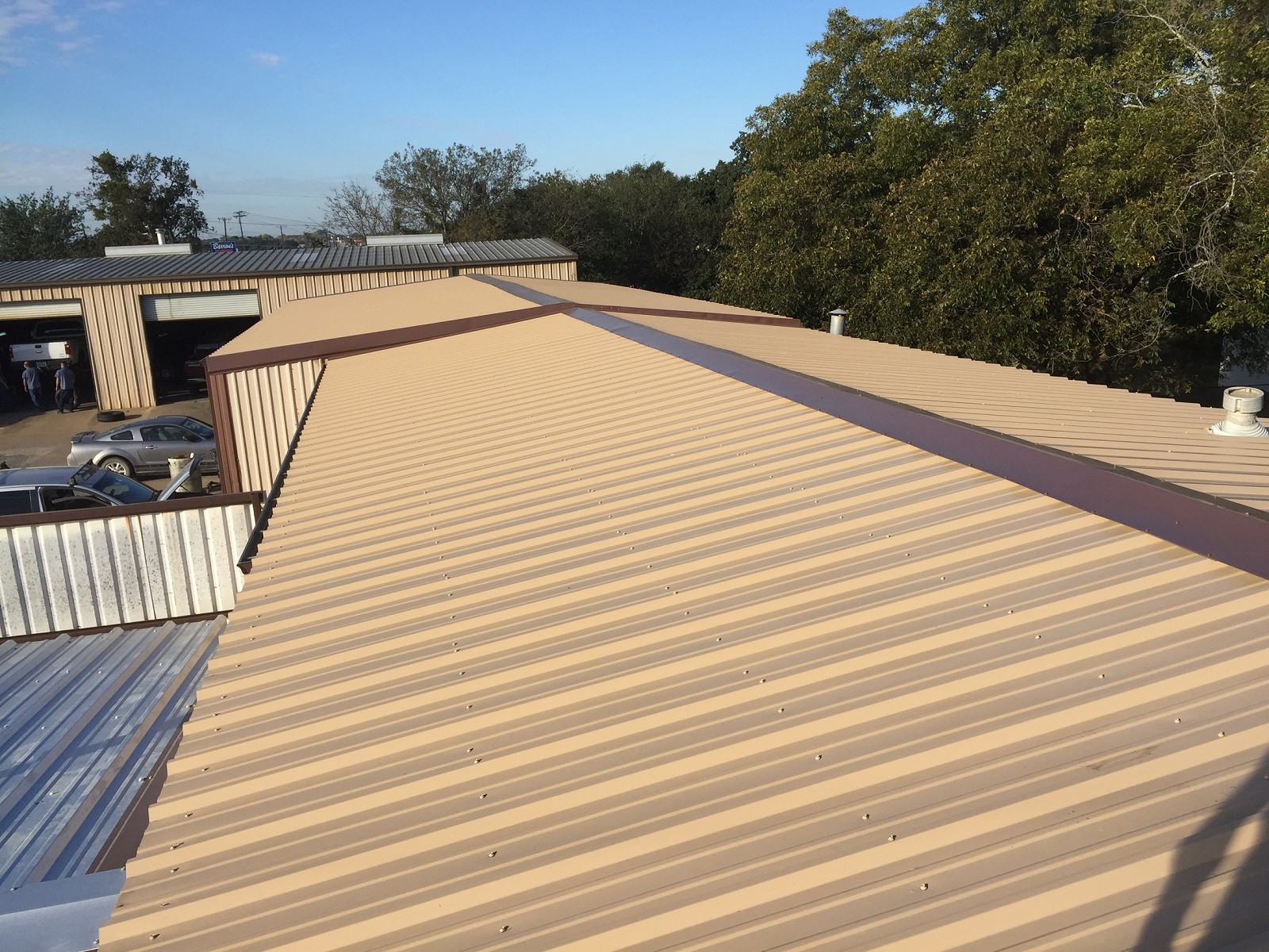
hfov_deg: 61.7
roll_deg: +2.5
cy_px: 476
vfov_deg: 48.2
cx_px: 634
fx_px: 1063
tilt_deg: -12.6
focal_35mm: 29
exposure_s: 1/1647
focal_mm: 4.15
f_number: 2.2
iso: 32
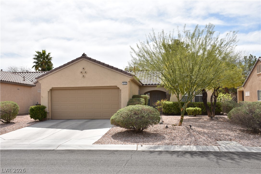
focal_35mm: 39
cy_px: 87
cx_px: 130
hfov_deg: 49.6
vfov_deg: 34.2
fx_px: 283
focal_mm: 26
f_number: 11
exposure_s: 1/200
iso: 100
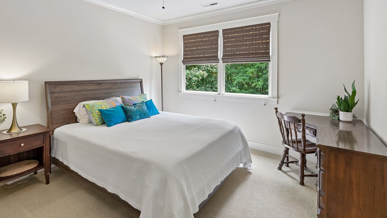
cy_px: 76
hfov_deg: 88.4
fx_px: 195
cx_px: 154
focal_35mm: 19
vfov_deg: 57.3
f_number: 8
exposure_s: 1/30
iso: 400
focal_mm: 14
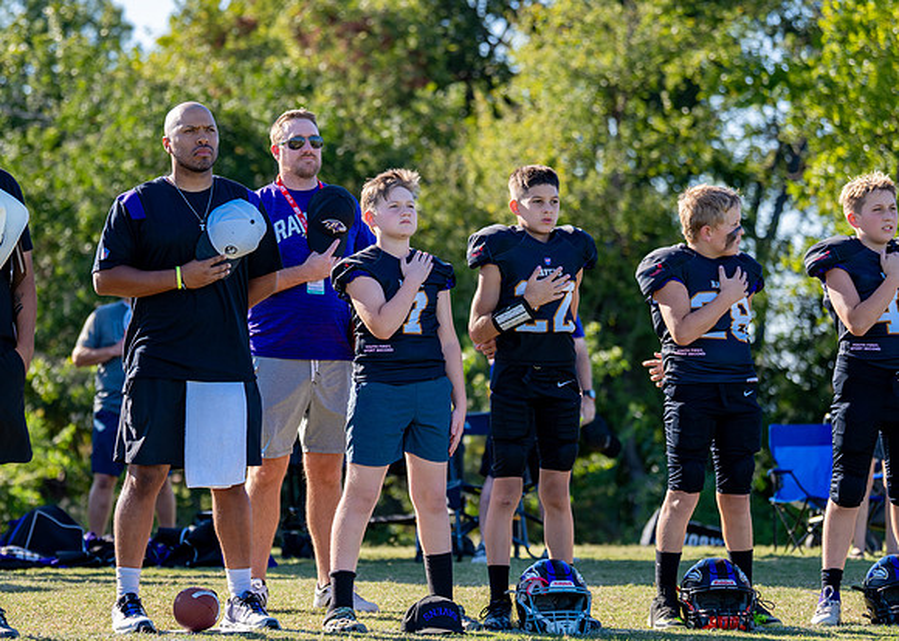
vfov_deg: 11.2
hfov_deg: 15.6
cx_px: 313
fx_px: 3278
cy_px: 325
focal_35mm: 128
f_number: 2.8
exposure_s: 1/1000
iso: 160
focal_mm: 100
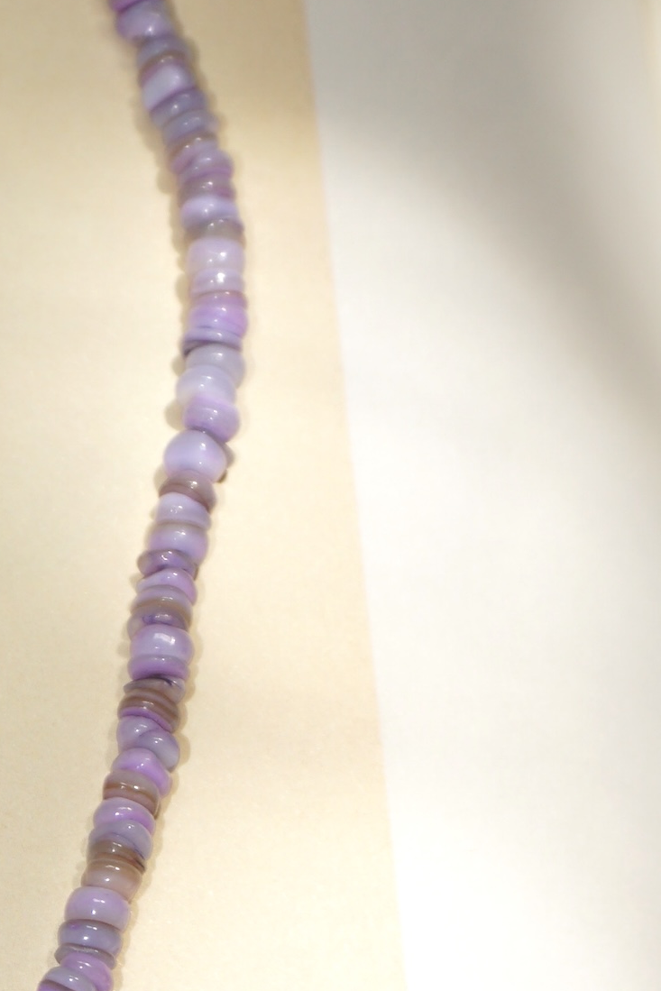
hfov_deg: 8.9
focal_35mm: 149
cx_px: -486
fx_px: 4102
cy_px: 942
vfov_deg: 13.6
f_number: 5.6
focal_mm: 26
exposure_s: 1/80
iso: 100
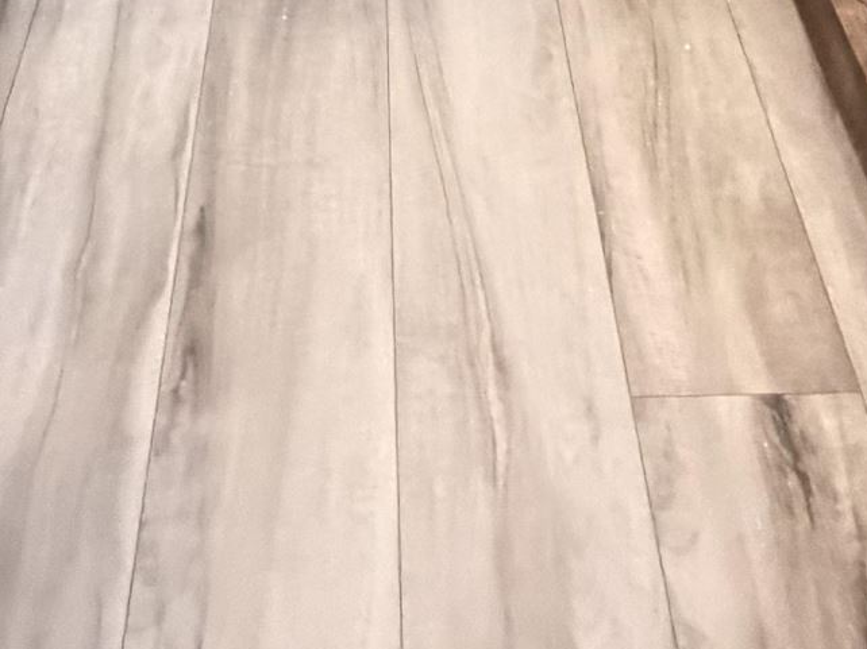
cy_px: -723
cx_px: 475
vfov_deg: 16.0
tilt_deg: -10.3
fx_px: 1677
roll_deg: -1.6
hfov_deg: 29.0
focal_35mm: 67
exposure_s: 1/40
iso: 1000
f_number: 2.2
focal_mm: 2.22
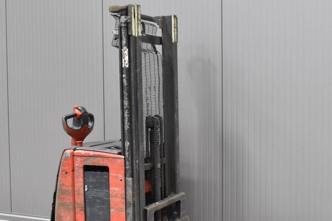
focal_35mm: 59
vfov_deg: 22.9
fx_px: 544
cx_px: 153
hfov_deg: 33.9
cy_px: 138
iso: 1600
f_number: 5
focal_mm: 22
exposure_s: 1/30
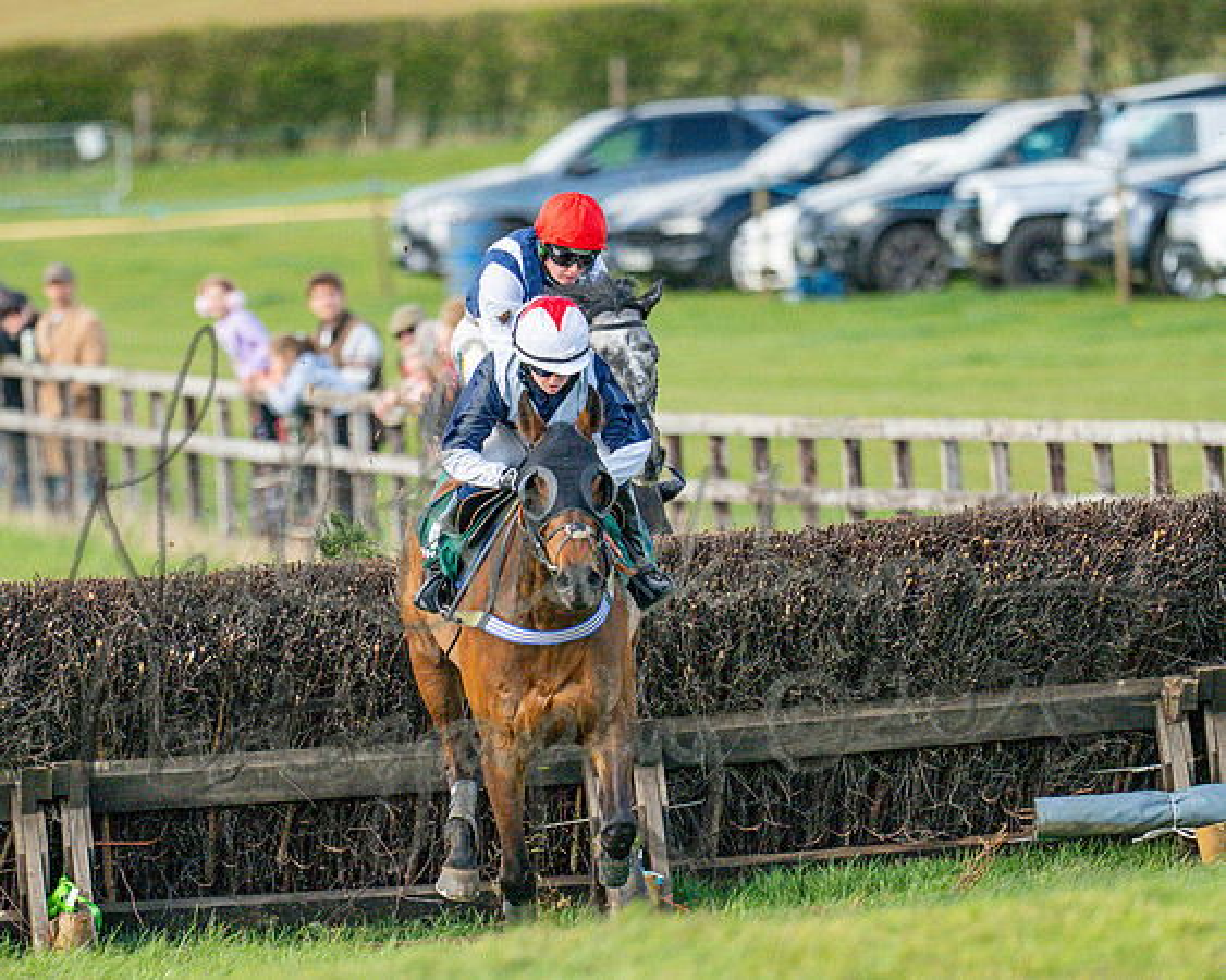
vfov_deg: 1.8
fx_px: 31927
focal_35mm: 880
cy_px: 638
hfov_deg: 2.2
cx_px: 436
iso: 400
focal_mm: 400
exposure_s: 1/2000
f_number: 4.5
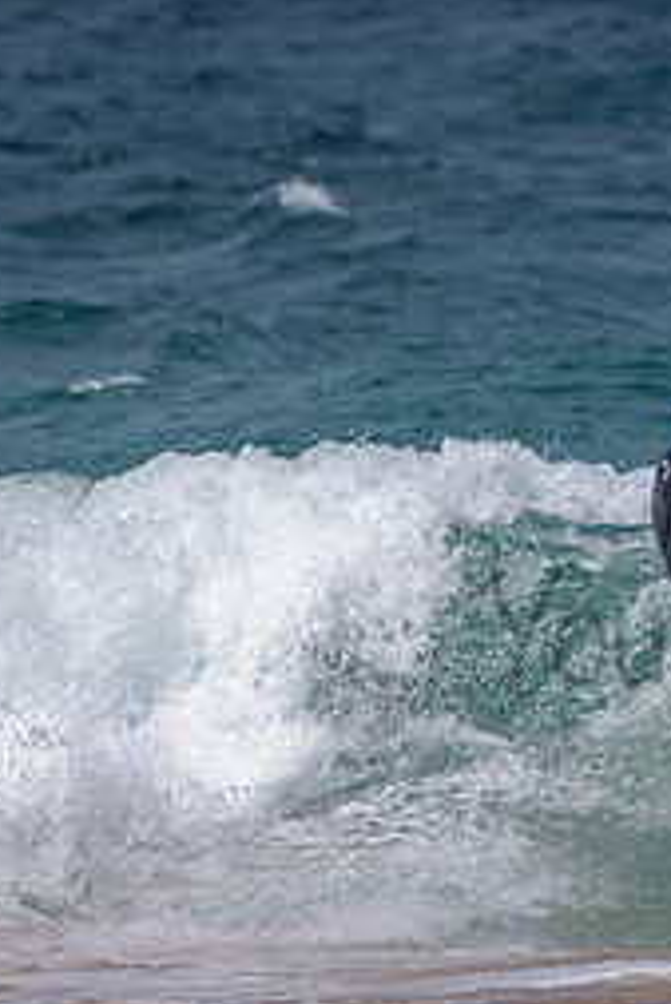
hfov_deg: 1.0
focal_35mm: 1407
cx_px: 865
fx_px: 39281
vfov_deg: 1.5
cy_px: 473
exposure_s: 1/2000
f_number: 5.6
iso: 72
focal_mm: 500
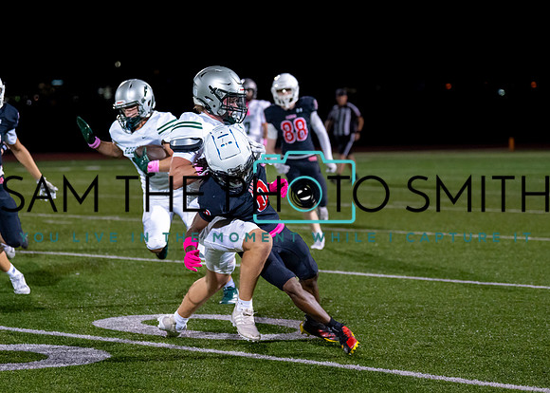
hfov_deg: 15.1
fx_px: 2077
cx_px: 252
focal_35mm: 133
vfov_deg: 10.8
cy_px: 192
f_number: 2.8
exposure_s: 1/1000
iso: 2000
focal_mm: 94
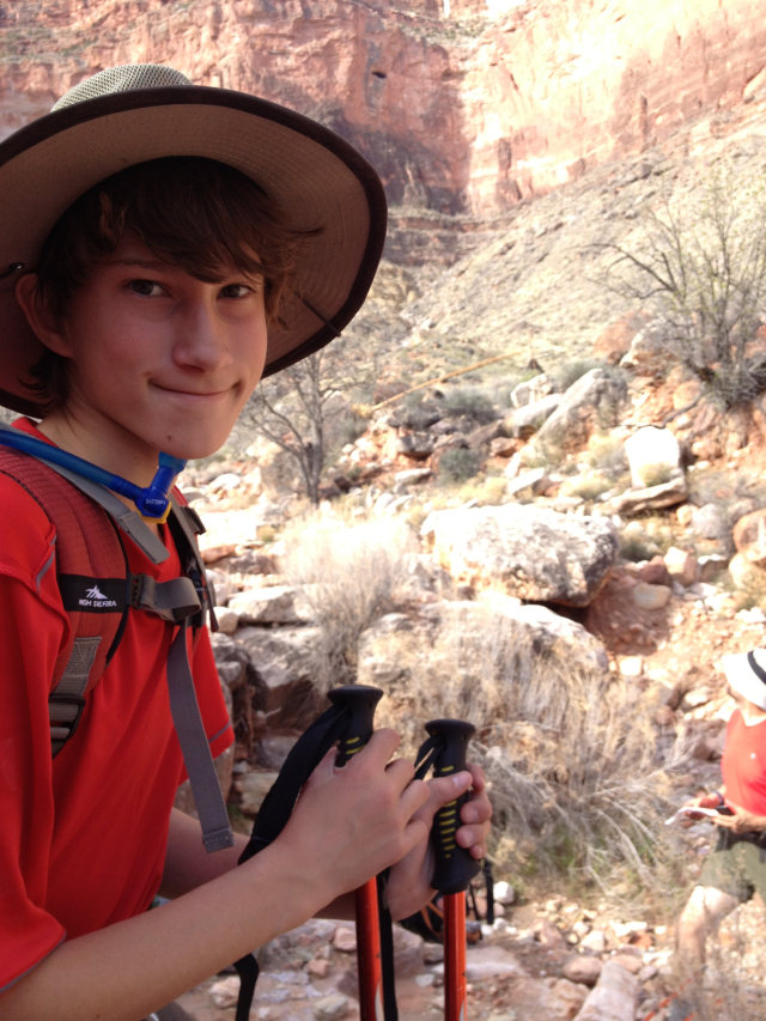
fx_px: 1032
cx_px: 383
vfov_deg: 52.6
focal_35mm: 35
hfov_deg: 40.7
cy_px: 510
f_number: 2.4
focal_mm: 4.28
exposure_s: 1/326
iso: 50
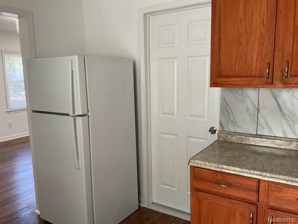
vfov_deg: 48.2
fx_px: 250
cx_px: 149
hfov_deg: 61.7
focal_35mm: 29
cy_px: 112
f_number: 1.8
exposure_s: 1/60
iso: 40
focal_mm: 3
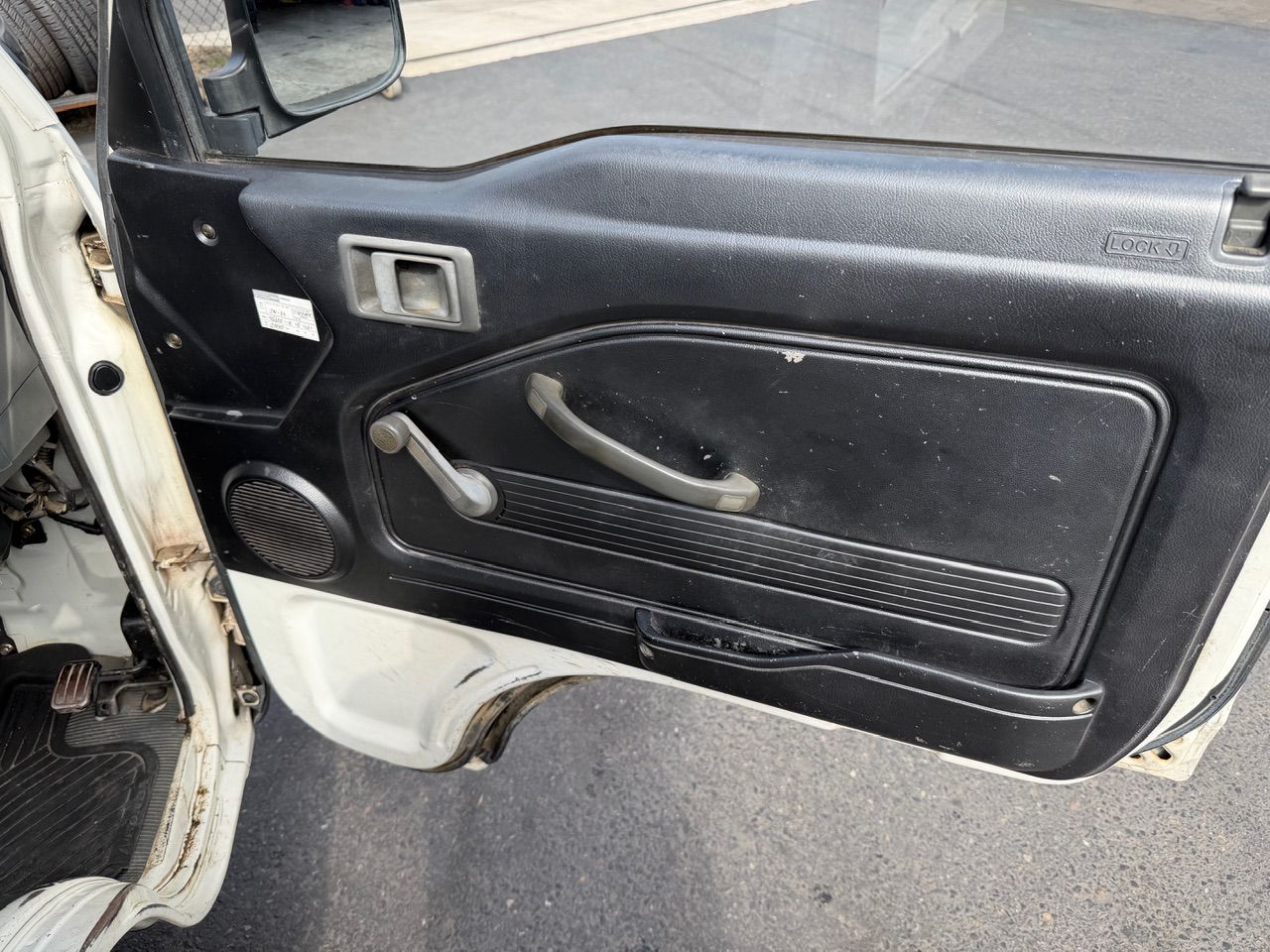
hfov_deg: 71.6
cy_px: 476
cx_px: 635
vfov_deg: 56.8
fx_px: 881
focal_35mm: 24
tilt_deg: -36.0
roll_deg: -0.4
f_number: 1.78
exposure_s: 1/1018
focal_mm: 6.76
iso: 80
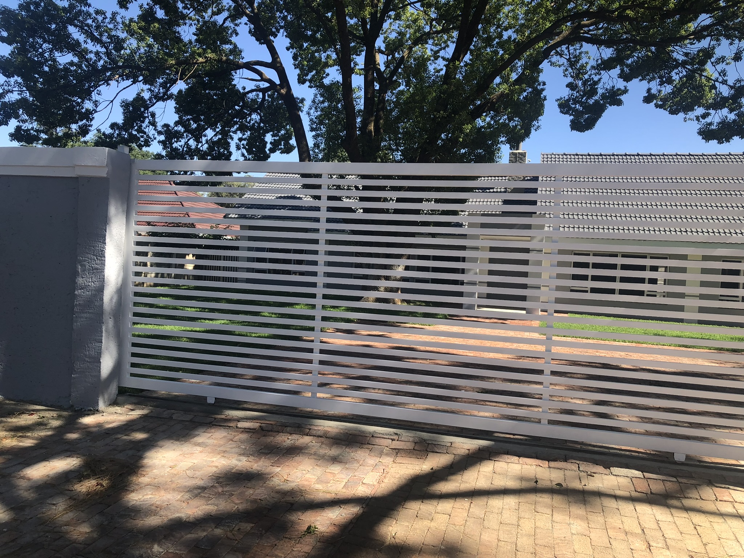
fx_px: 602
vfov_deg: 49.7
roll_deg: -3.0
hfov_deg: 63.4
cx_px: 372
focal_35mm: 28
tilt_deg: -1.7
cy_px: 279
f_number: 1.8
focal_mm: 4
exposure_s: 1/800
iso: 20
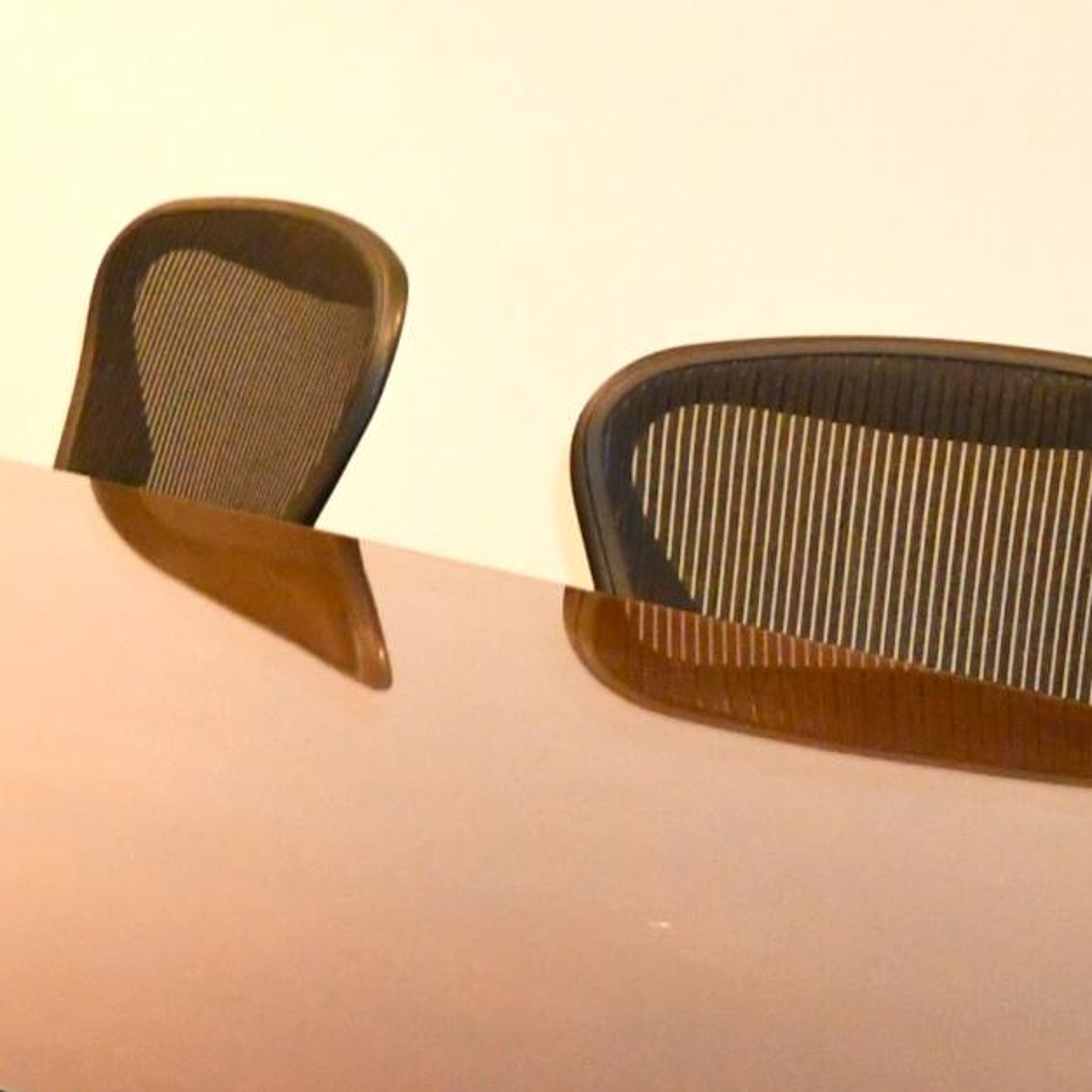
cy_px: -72
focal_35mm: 110
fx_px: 3926
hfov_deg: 12.5
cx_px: -1491
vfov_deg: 15.5
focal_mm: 18
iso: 2000
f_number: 3.5
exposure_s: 1/60
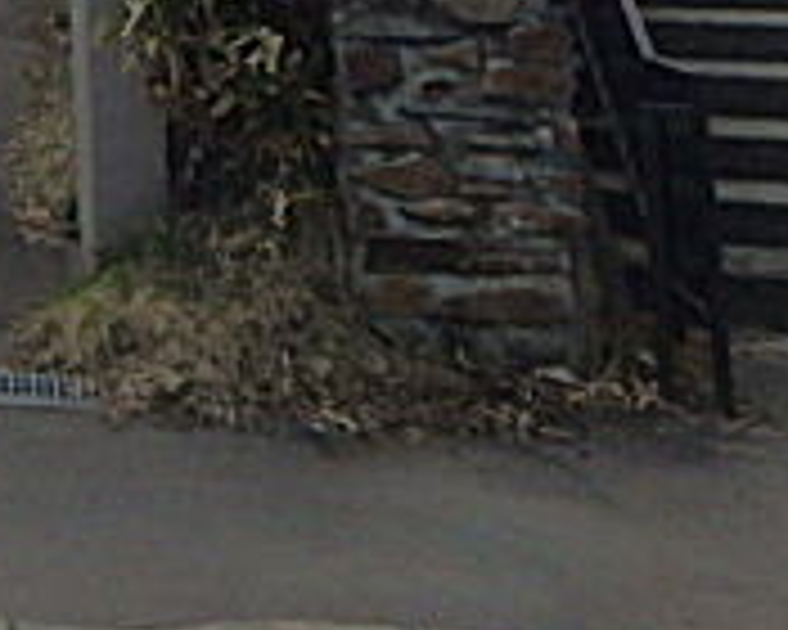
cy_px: -432
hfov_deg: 20.5
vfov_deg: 17.4
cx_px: -495
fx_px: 1749
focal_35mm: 75
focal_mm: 3.7
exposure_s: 1/1250
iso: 125
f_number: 6
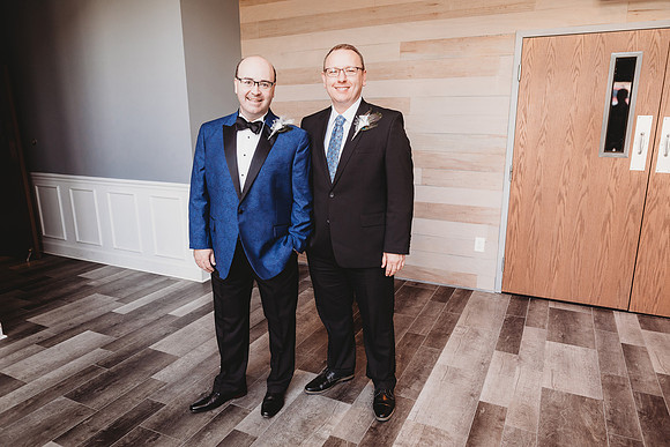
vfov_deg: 53.2
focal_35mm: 24
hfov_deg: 73.7
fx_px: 447
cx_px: 335
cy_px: 224
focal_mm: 24
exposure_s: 1/200
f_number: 2.8
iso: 500
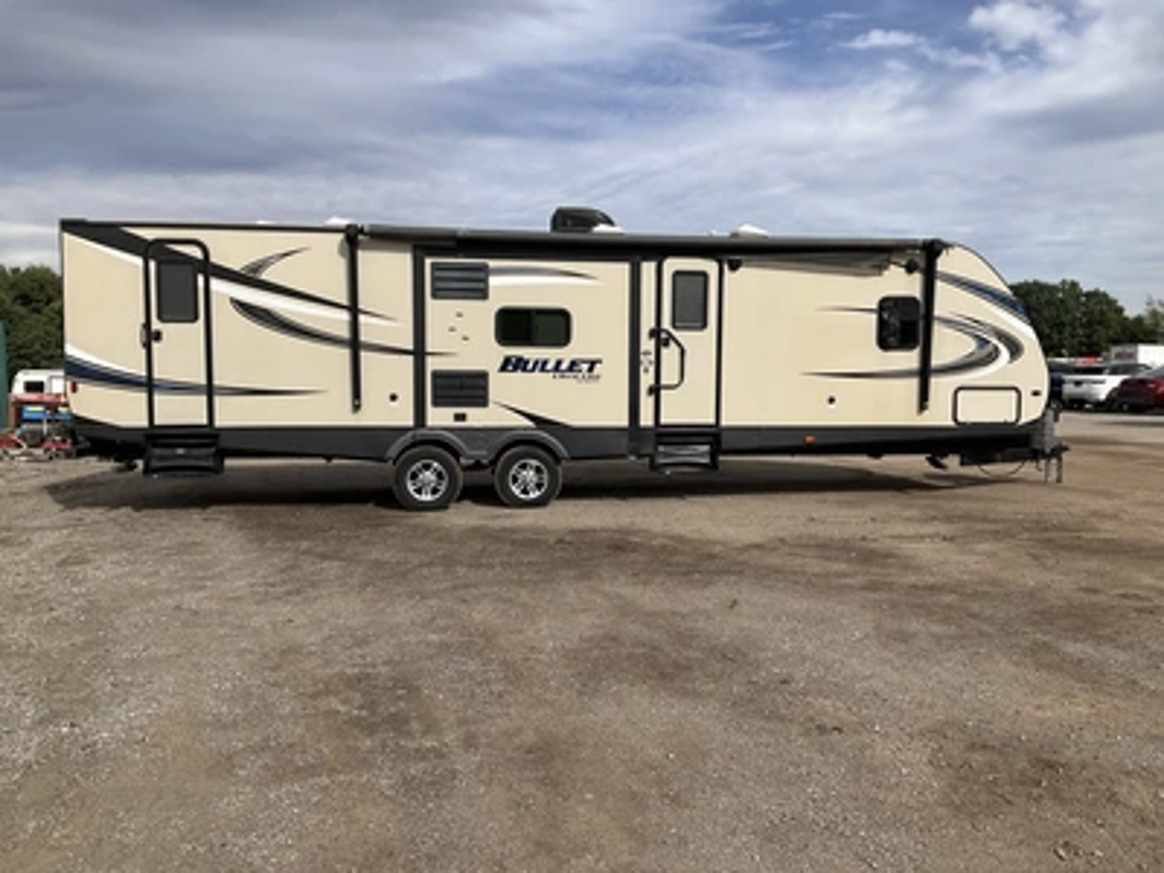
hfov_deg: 61.7
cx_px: 582
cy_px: 436
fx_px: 975
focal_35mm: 29
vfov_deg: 48.2
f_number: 1.8
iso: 25
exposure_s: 1/2538
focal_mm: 3
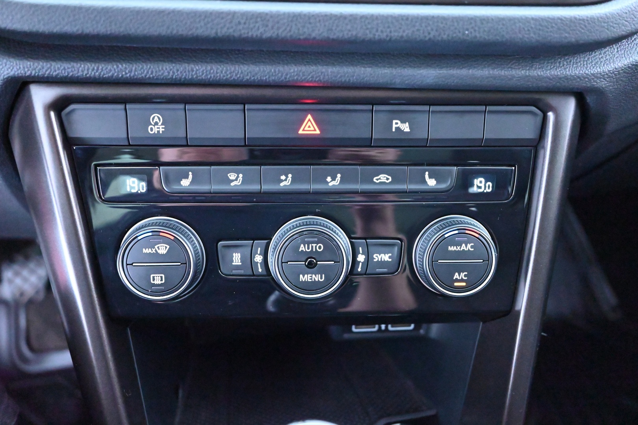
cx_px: 319
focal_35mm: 30
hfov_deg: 61.1
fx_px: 540
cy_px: 212
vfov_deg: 43.0
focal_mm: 30.5
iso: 25600
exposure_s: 1/30
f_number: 4.8
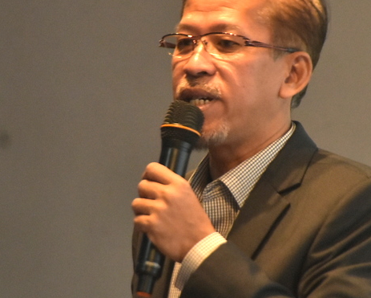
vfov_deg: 3.6
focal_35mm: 436
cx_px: 163
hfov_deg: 4.4
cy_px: 184
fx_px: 4790
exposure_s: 1/50
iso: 2000
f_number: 5.6
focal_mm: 140
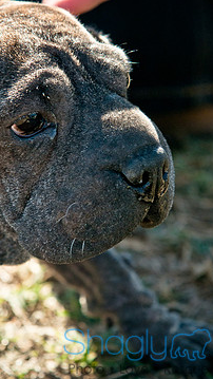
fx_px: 3259
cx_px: 72
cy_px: 157
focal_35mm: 325
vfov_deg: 6.6
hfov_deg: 3.7
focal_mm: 165
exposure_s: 1/640
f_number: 6.3
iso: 400
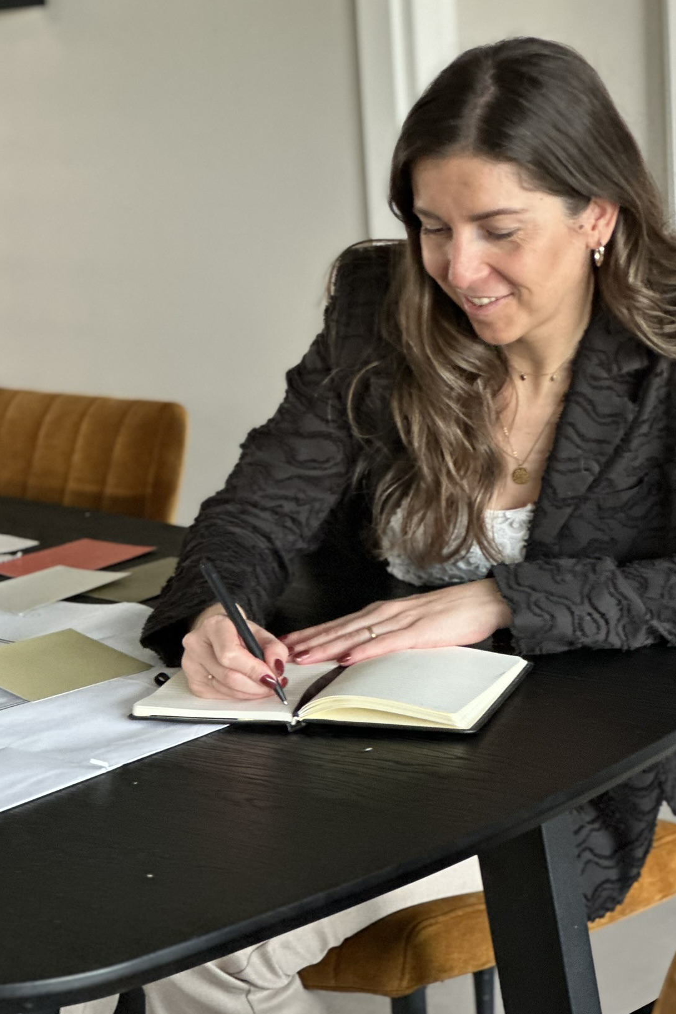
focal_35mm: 101
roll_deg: +4.5
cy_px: 393
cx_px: 308
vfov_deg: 20.2
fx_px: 2844
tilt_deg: -10.8
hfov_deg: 13.6
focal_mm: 9
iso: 250
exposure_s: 1/61
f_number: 2.8
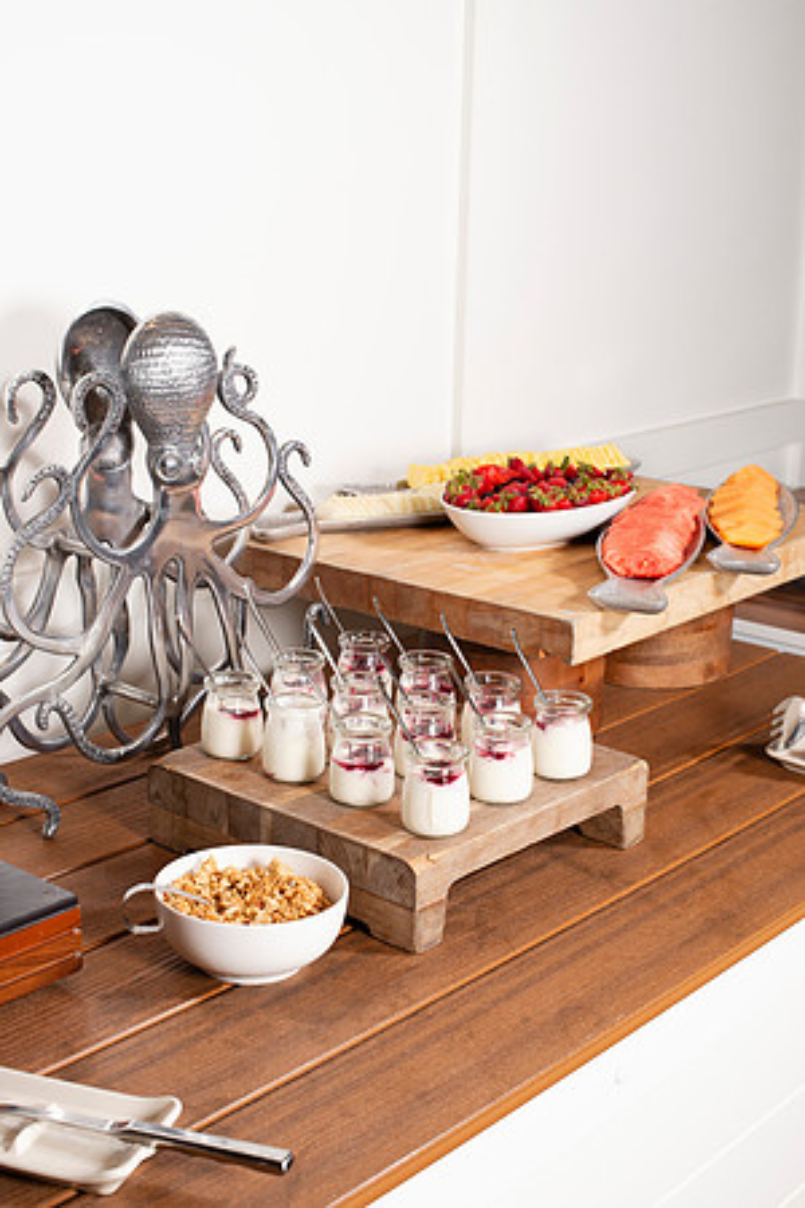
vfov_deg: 39.6
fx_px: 1677
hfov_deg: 27.0
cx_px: 402
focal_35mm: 50
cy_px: 604
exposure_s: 1/100
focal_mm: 50
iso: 500
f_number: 8
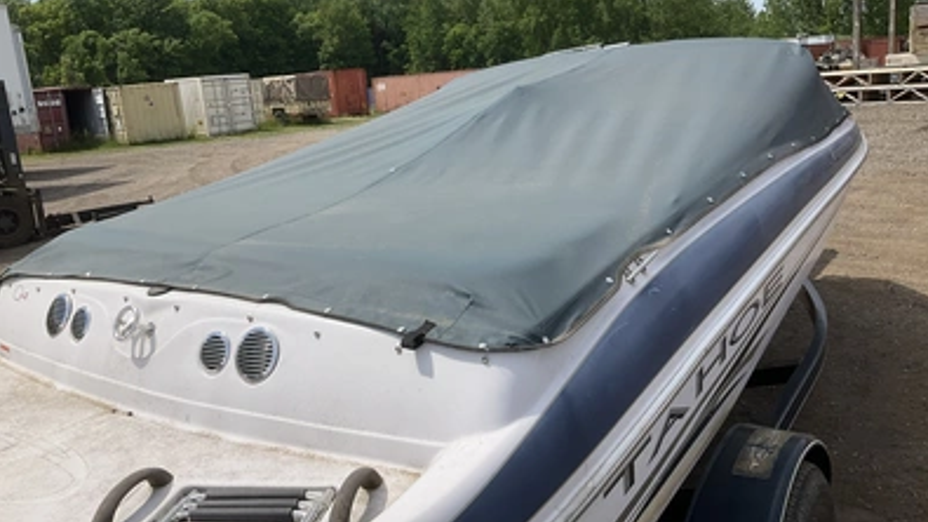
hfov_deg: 61.0
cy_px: 237
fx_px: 787
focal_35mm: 32
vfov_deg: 36.6
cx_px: 465
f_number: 1.8
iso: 25
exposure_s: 1/2427
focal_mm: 3
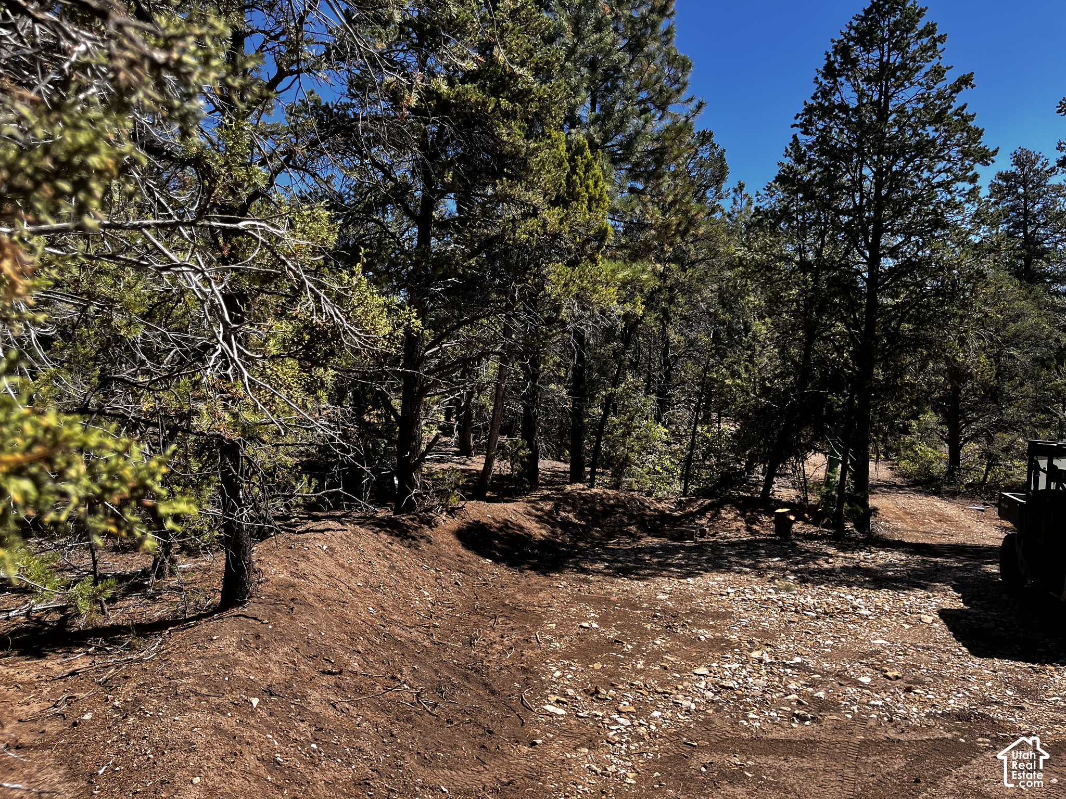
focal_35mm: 26
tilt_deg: +2.6
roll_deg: -1.9
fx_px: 801
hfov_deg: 67.3
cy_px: 400
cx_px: 533
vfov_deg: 53.1
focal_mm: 5.1
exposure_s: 1/1647
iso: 50
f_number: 1.6
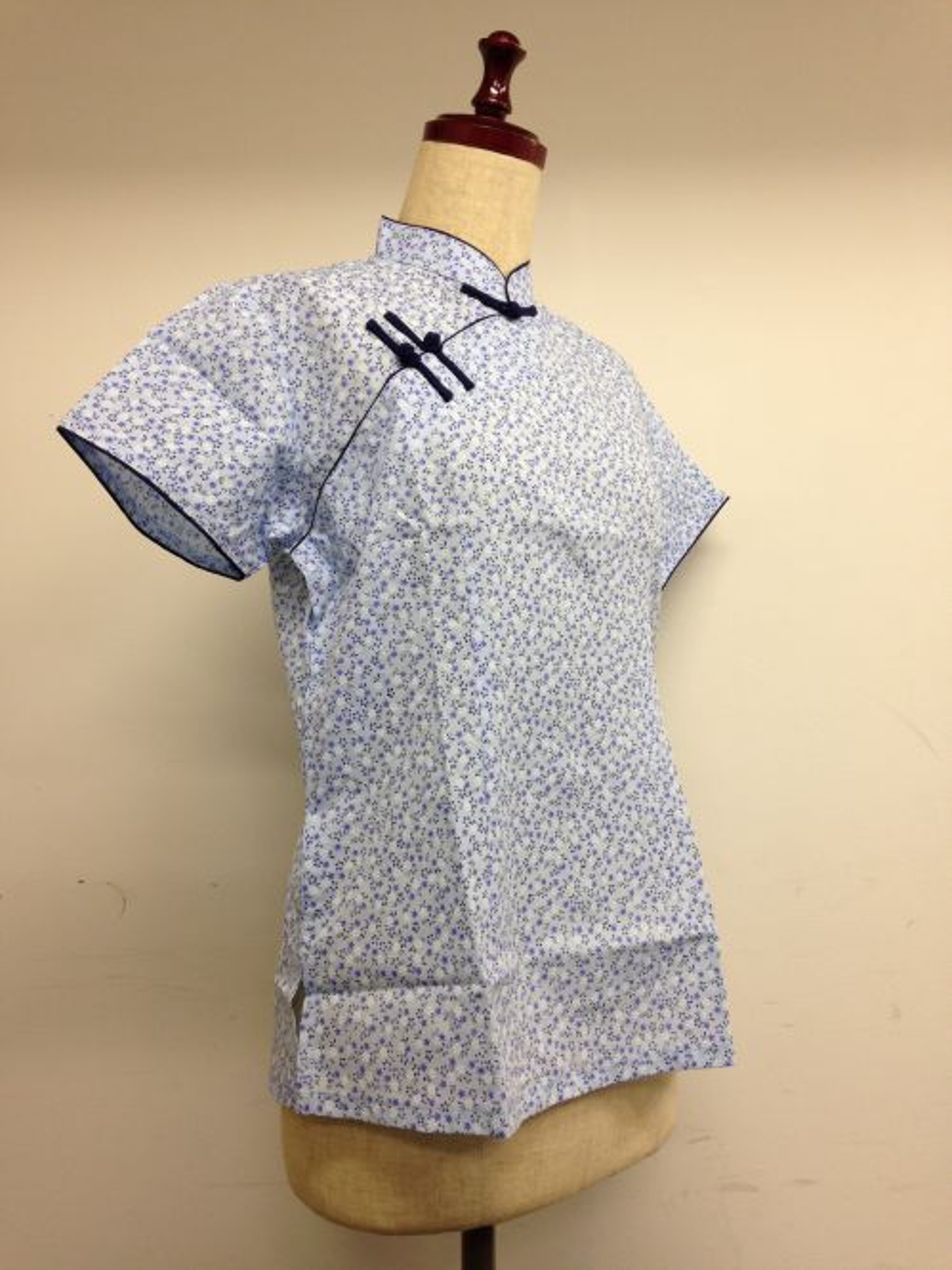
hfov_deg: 42.9
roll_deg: +1.3
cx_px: 476
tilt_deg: +2.2
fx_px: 1211
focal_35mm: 33
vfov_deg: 55.4
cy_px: 635
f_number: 2.4
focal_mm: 4.12
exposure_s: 1/25
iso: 50
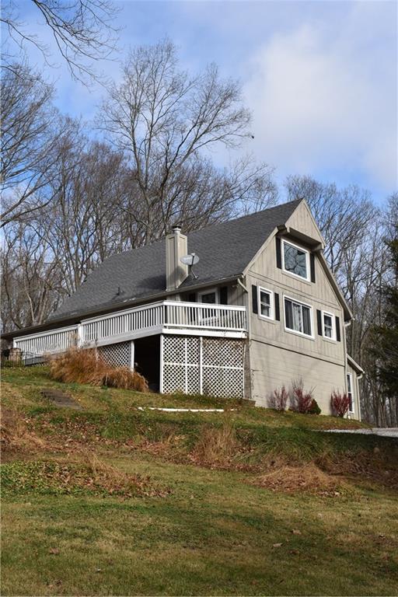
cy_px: 298
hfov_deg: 26.5
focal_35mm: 51
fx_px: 846
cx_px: 199
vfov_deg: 38.9
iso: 100
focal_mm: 34
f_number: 10
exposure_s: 1/200
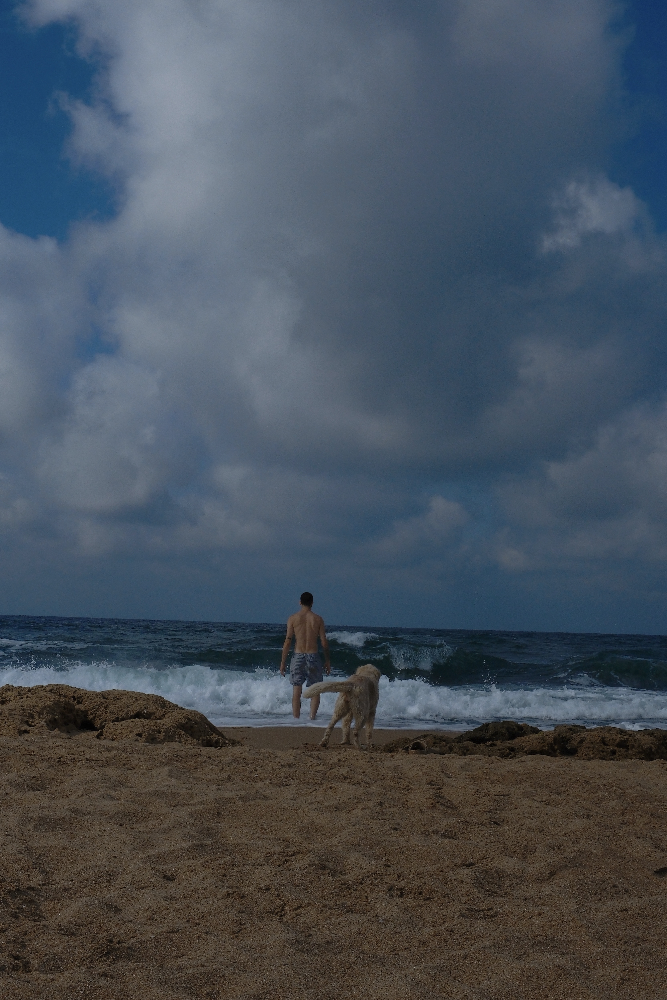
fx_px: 1000
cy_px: 500
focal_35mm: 36
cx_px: 334
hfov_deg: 36.9
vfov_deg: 53.1
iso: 320
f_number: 13
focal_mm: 24.3
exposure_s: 1/3200
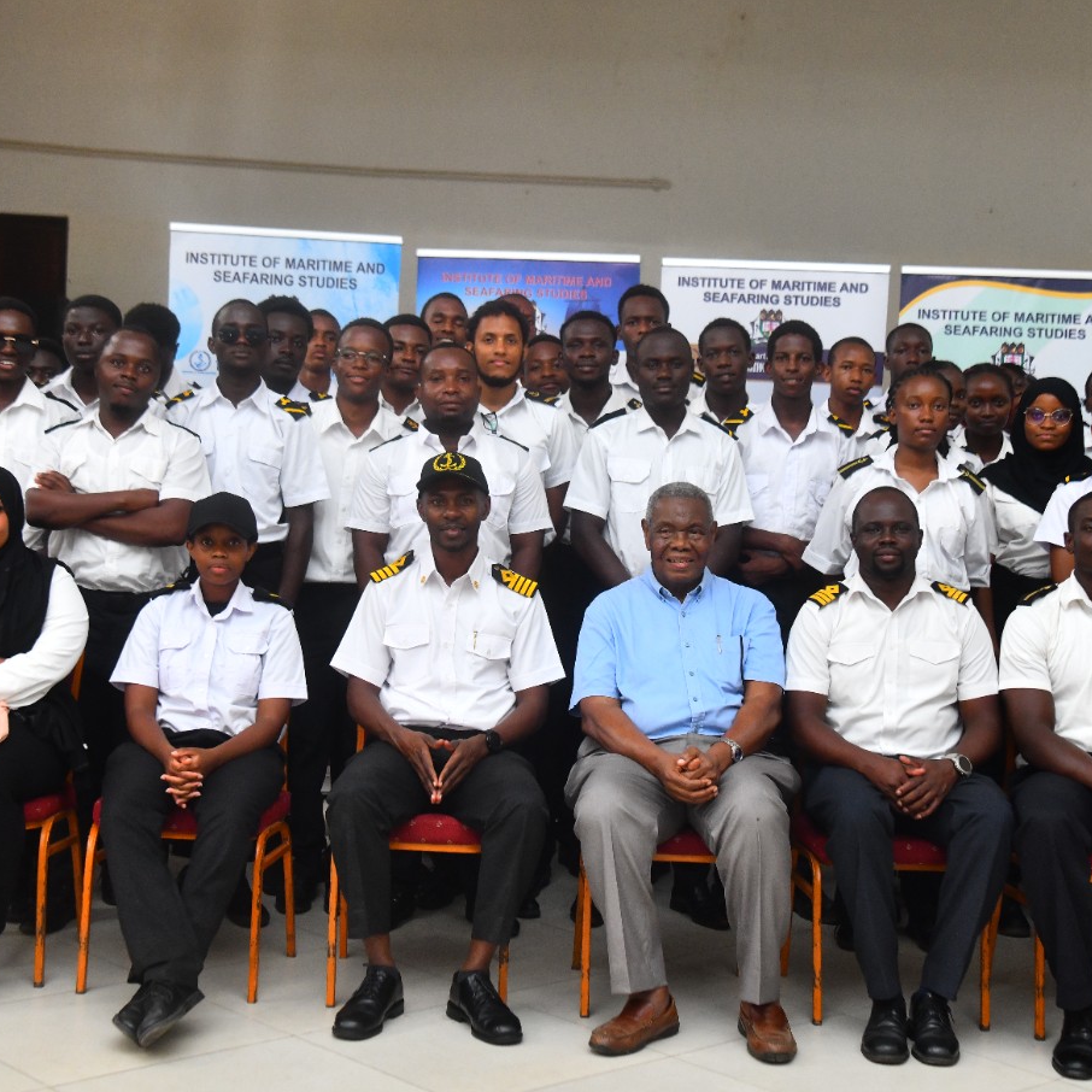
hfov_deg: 30.0
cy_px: 539
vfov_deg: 30.0
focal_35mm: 57
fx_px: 2034
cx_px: 563
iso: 1000
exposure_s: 1/200
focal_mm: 38
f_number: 4.5
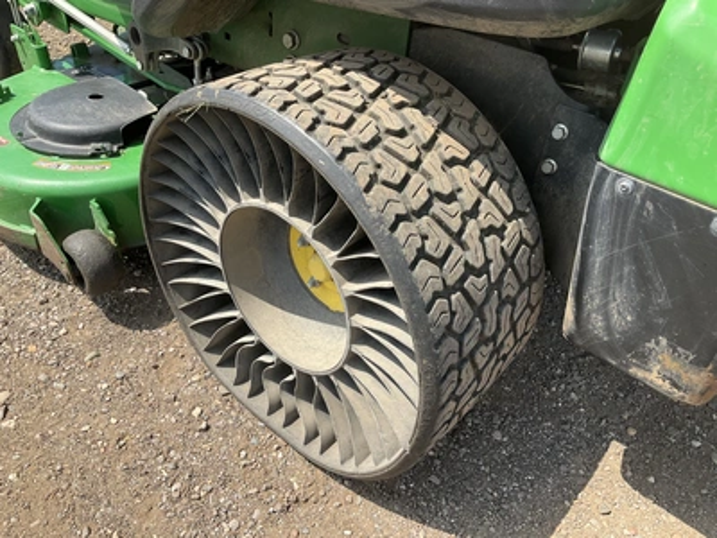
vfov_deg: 48.2
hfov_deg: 61.7
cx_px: 358
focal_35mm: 29
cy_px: 269
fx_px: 601
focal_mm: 3
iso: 25
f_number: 1.8
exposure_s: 1/842
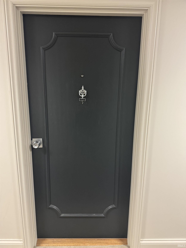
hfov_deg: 56.8
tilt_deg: -11.2
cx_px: 93
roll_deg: -0.2
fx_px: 172
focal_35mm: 24
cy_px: 124
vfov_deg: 71.6
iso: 640
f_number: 1.78
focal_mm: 6.76
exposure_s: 1/60
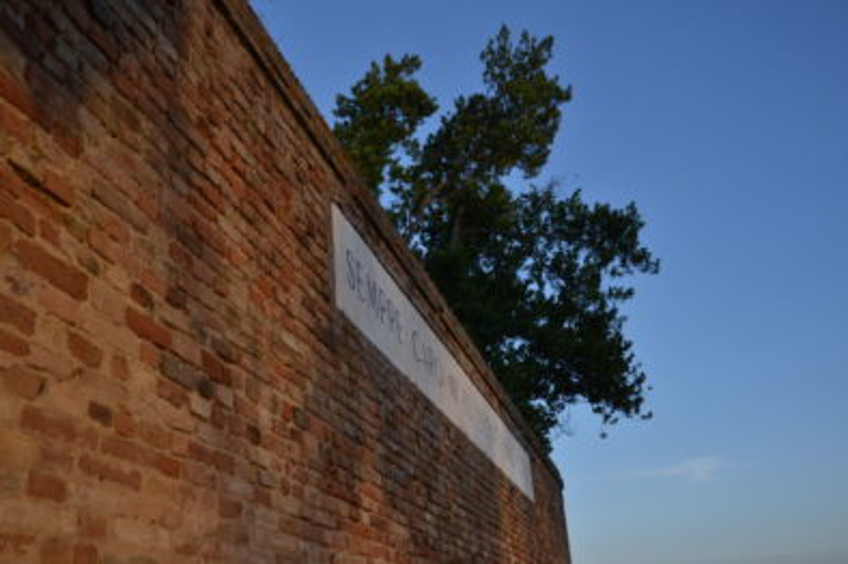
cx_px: 424
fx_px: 883
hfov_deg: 51.3
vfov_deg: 35.4
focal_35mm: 38
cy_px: 282
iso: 100
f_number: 5.6
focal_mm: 25
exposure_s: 1/200
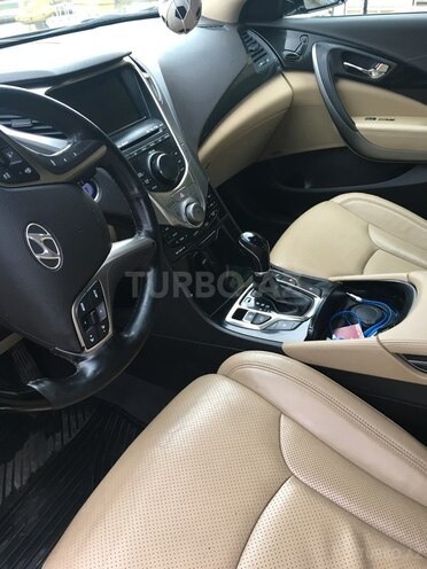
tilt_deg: -33.7
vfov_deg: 61.7
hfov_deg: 48.2
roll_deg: +4.1
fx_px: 477
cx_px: 214
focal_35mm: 29
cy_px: 284
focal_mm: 4.15
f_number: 2.2
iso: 40
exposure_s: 1/33
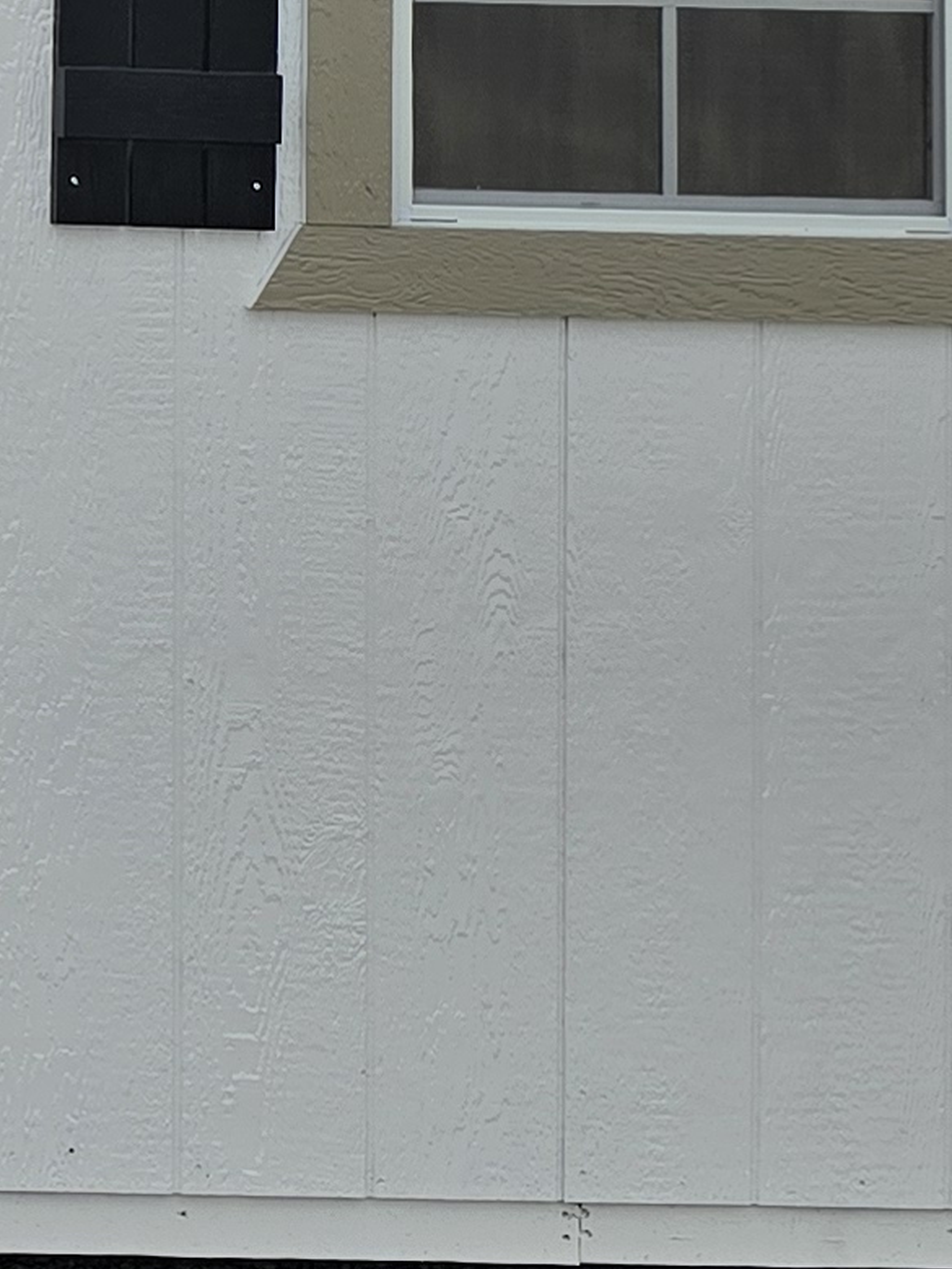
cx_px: -1235
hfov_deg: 10.9
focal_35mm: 118
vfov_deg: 16.0
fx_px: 4327
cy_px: -244
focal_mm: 6.3
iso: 12
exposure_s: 1/643
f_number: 1.7
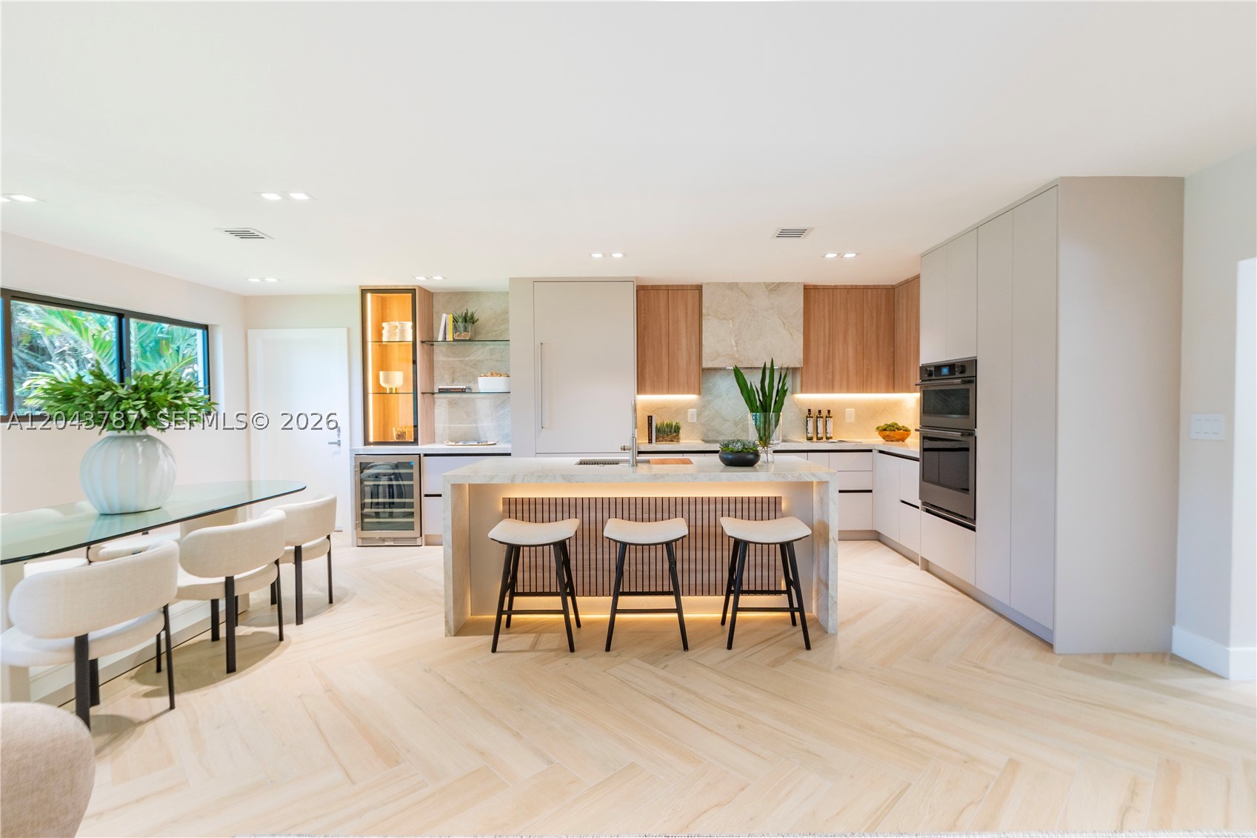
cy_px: 419
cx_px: 628
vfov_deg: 72.0
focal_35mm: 16
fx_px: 576
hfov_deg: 95.0
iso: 250
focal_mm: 11
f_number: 9
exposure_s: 1/10
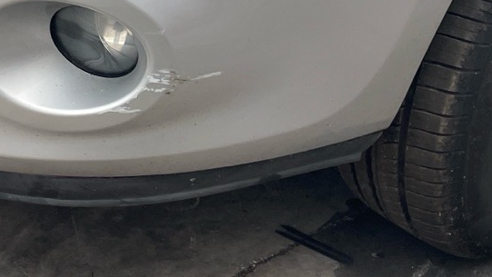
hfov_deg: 22.5
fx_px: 1226
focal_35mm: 94
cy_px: -94
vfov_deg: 12.4
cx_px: 130
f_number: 1.6
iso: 32
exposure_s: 1/432
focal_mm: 4.2
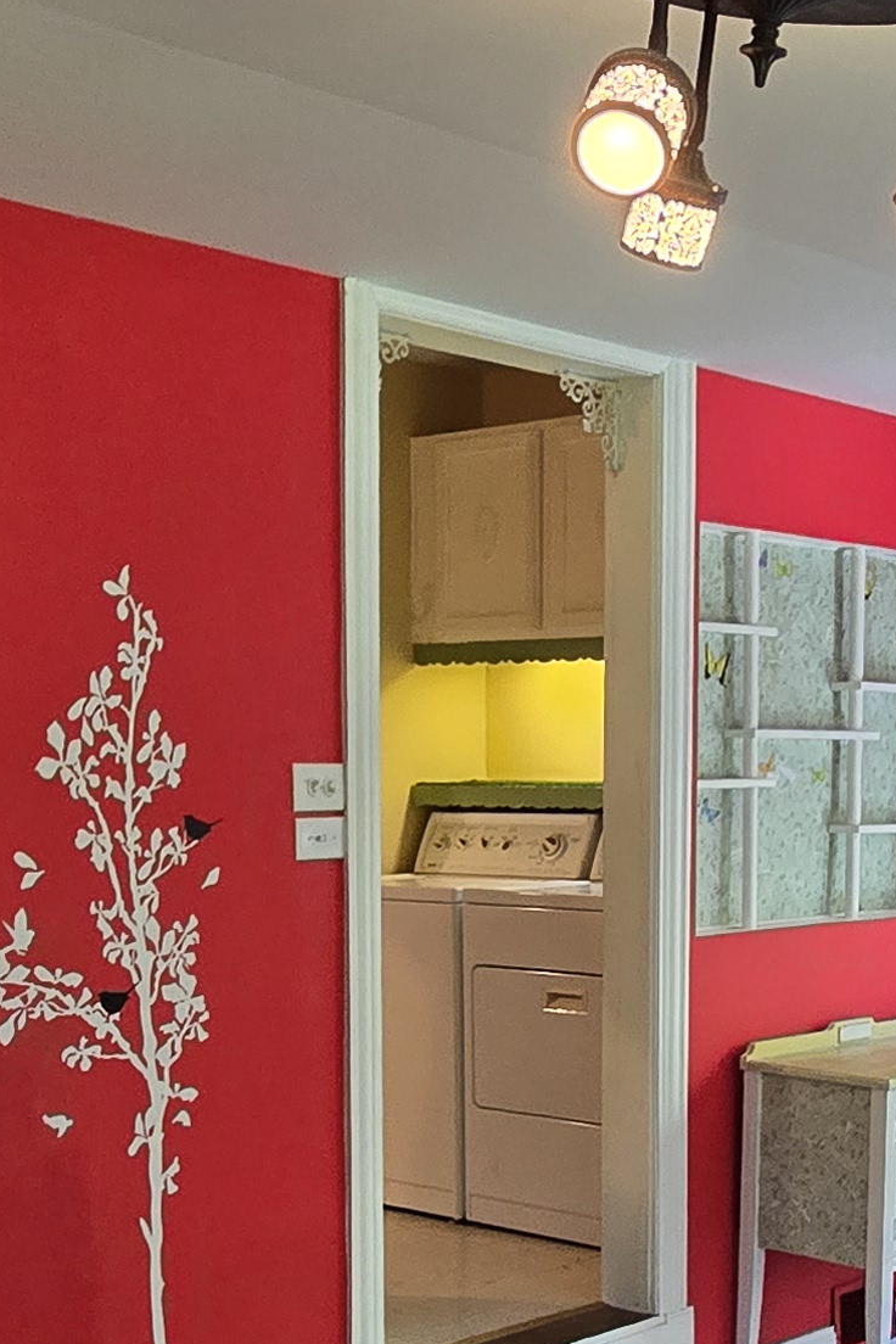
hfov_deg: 27.4
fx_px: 1829
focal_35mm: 49
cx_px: 593
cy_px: 978
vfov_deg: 39.4
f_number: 2.2
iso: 250
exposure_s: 1/60
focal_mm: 2.2
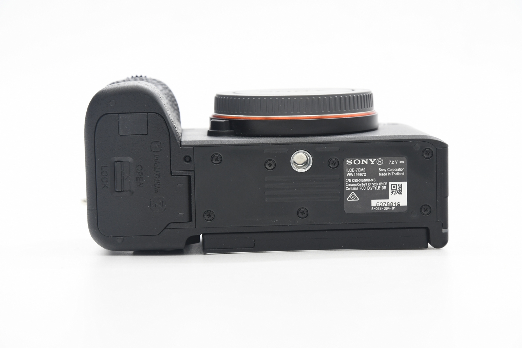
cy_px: 174
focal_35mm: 120
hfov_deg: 17.1
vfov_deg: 11.4
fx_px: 1740
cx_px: 261
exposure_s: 1/100
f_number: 7.1
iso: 1000
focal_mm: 80
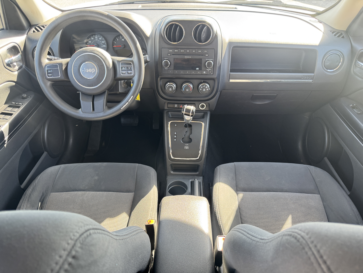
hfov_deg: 71.6
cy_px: 136
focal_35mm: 24
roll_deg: +0.2
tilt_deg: -36.9
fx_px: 252
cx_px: 182
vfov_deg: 56.8
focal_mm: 6.76
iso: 125
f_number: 1.78
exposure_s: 1/121
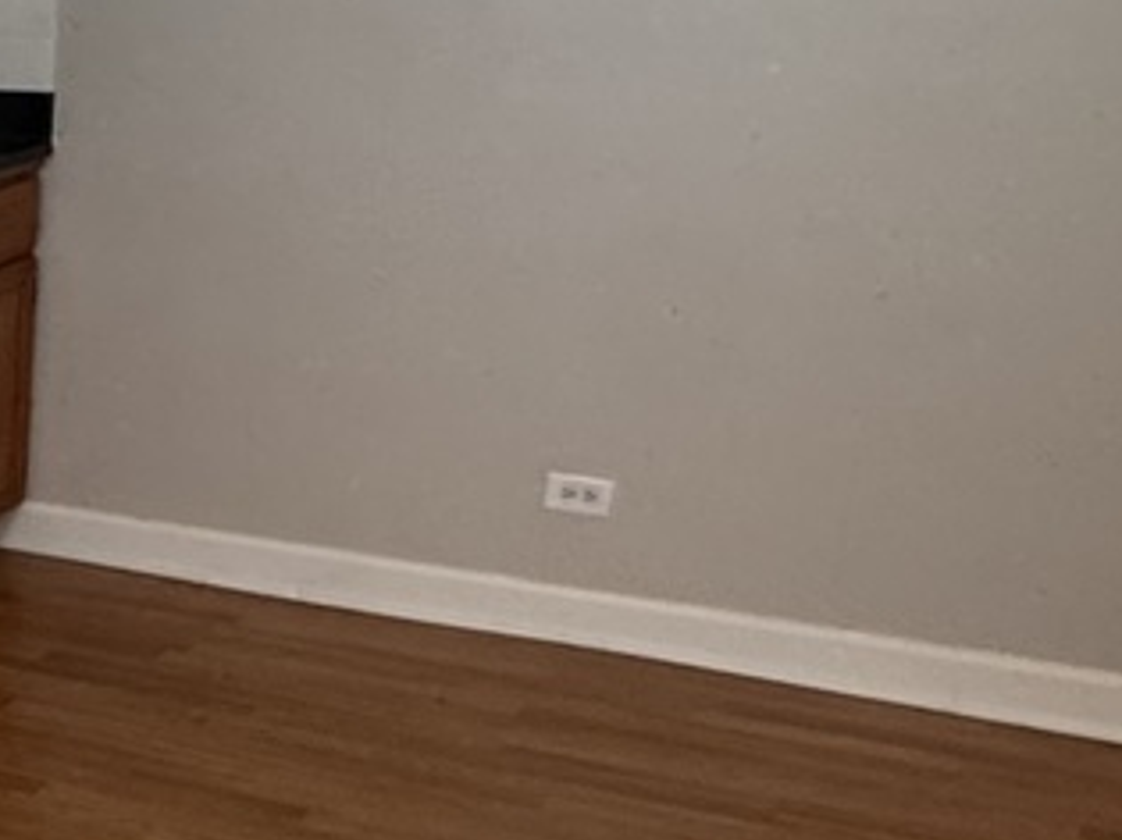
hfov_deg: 25.1
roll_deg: +2.2
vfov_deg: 22.6
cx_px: -435
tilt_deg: -21.6
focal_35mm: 64
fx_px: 2074
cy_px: 680
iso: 320
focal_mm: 2.22
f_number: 2.2
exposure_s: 1/60
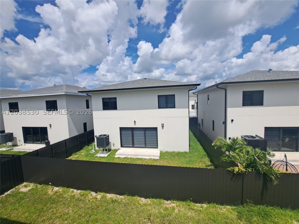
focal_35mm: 13
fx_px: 112
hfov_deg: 106.2
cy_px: 112
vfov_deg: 89.9
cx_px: 150
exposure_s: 1/667
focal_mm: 1.74
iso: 50
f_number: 2.2
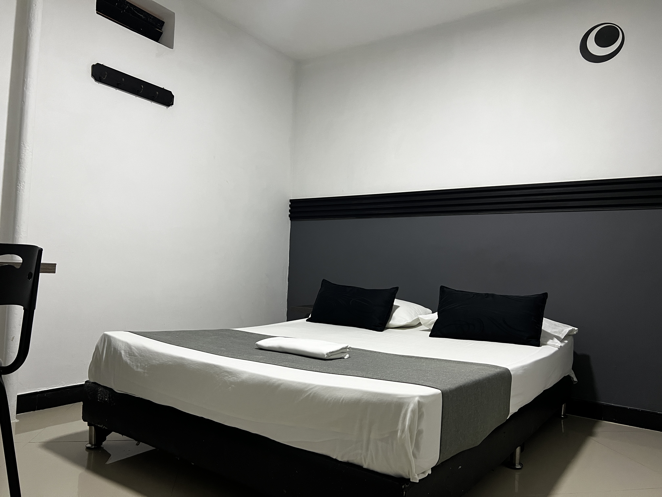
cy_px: 248
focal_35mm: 26
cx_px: 331
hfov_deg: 67.3
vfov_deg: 53.1
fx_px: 497
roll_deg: -2.6
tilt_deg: +1.4
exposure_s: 1/60
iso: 250
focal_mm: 5.7
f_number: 1.5
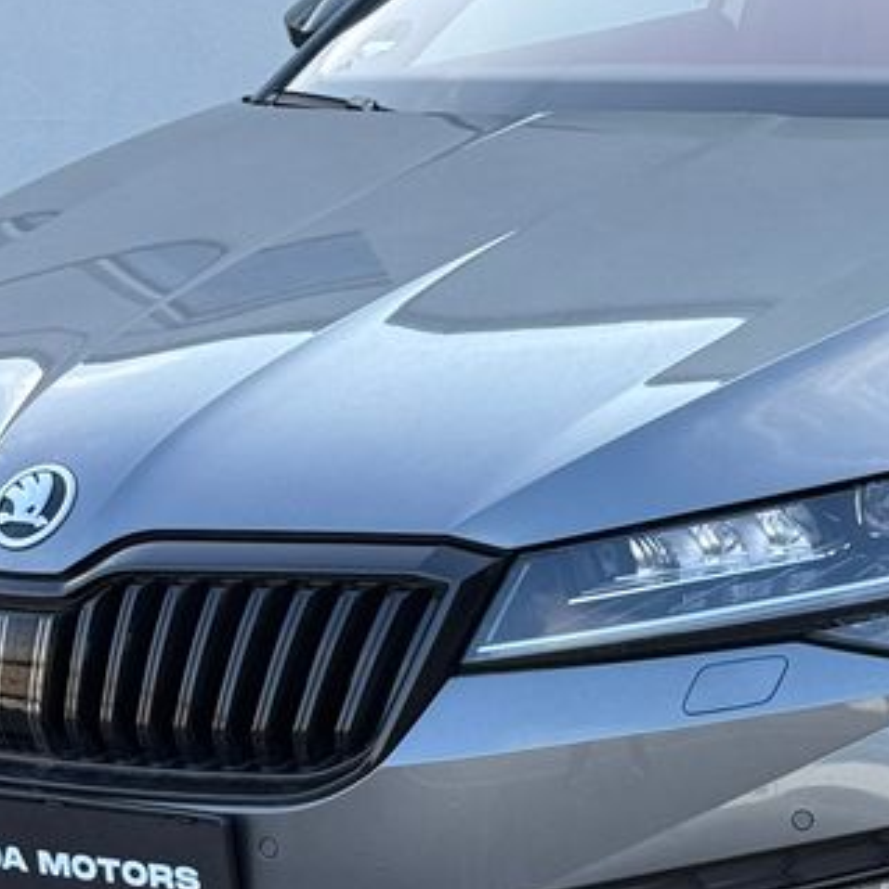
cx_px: 911
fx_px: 3952
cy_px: 543
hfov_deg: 12.7
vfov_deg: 12.8
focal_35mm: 136
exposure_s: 1/646
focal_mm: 6.76
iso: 64
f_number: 1.78
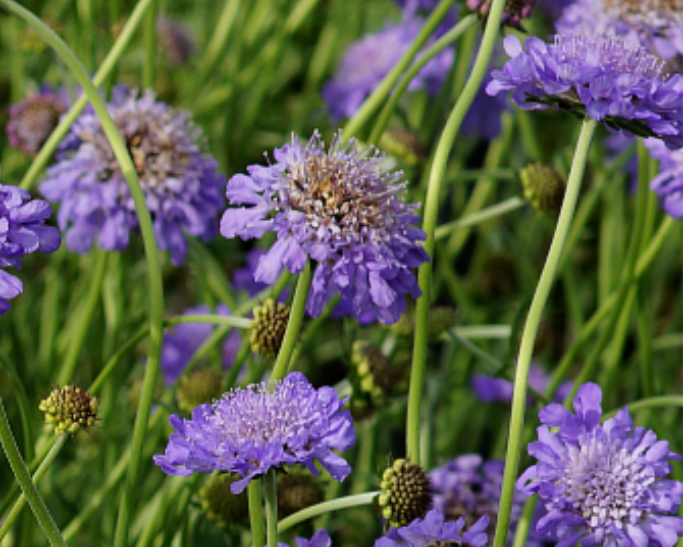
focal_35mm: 504
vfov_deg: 3.1
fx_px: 10188
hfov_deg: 3.8
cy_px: 506
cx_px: -538
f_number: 7.1
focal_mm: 100
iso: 100
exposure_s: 1/250
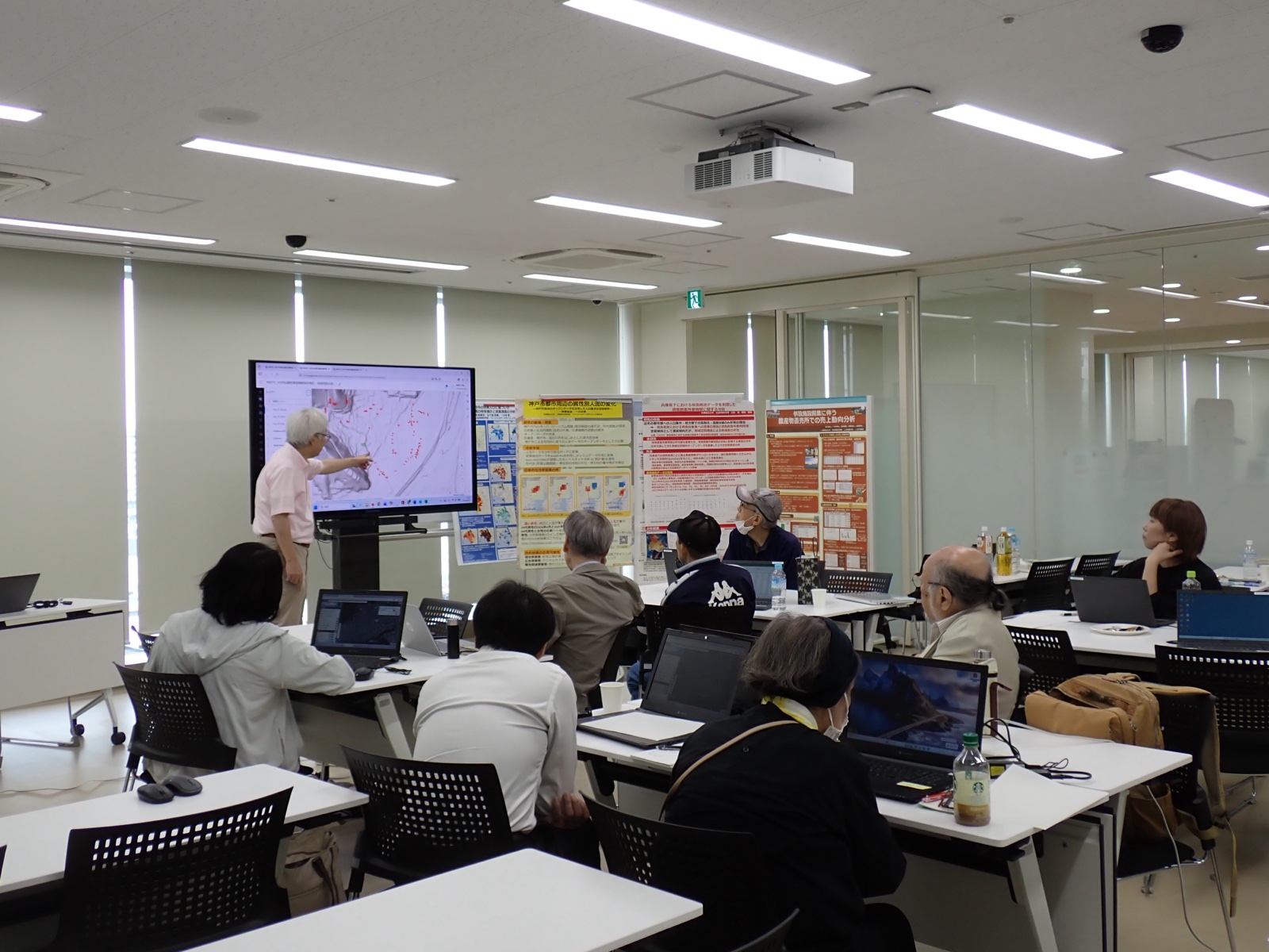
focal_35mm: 36
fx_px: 1320
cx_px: 634
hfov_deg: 51.4
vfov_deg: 39.7
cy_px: 476
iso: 125
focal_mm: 6.37
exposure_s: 1/125
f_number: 2.5
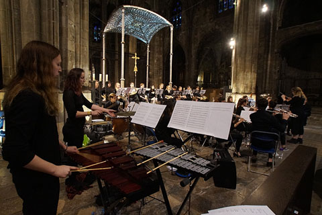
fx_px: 161
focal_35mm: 18
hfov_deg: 90.0
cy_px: 108
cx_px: 161
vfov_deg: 67.4
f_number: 4.5
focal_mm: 12
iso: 3200
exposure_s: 1/25
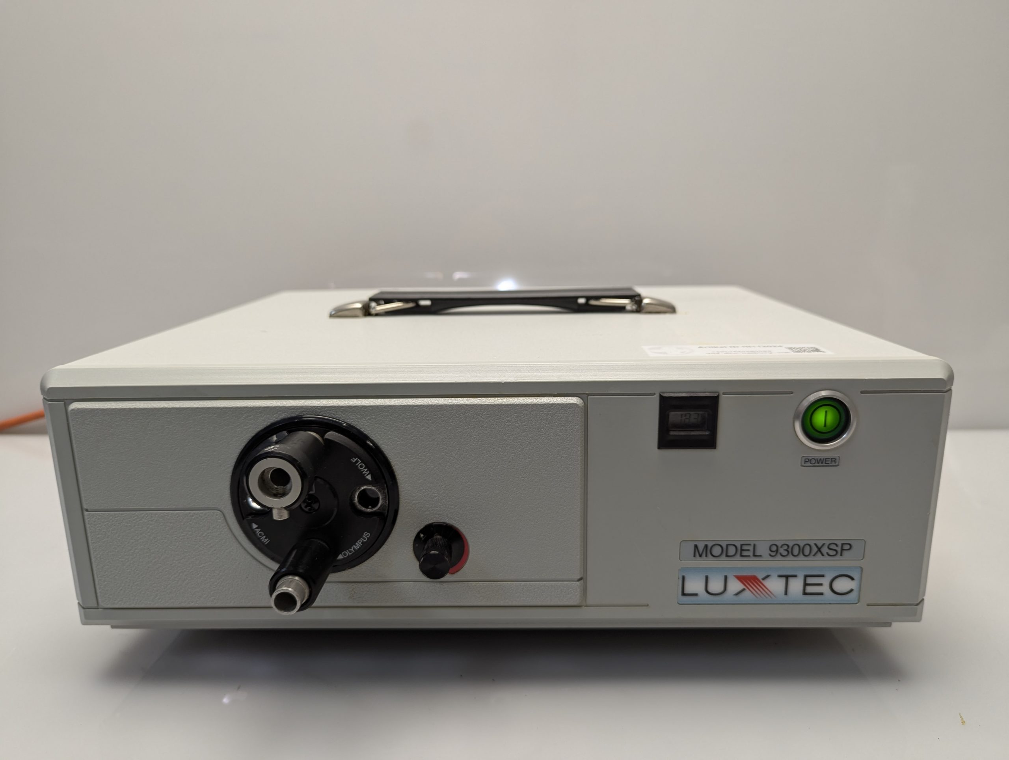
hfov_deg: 71.5
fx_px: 701
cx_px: 504
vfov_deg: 56.9
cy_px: 380
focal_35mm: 24
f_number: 1.85
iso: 58
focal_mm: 6.81
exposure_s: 1/50
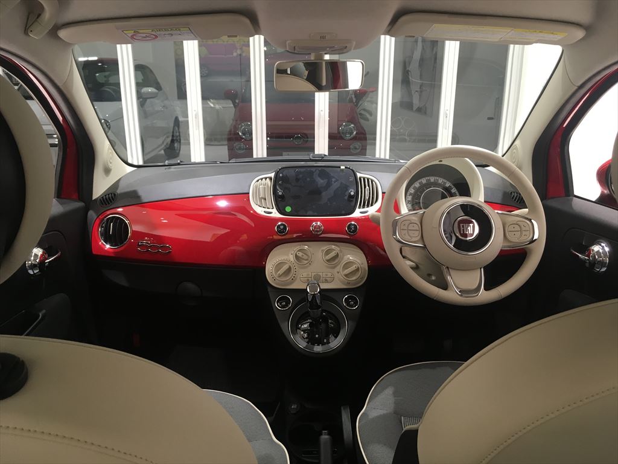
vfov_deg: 48.2
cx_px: 309
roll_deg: -0.2
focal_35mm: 29
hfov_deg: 61.7
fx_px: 518
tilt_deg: -18.3
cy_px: 232
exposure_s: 1/30
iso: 80
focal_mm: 4.15
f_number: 2.2
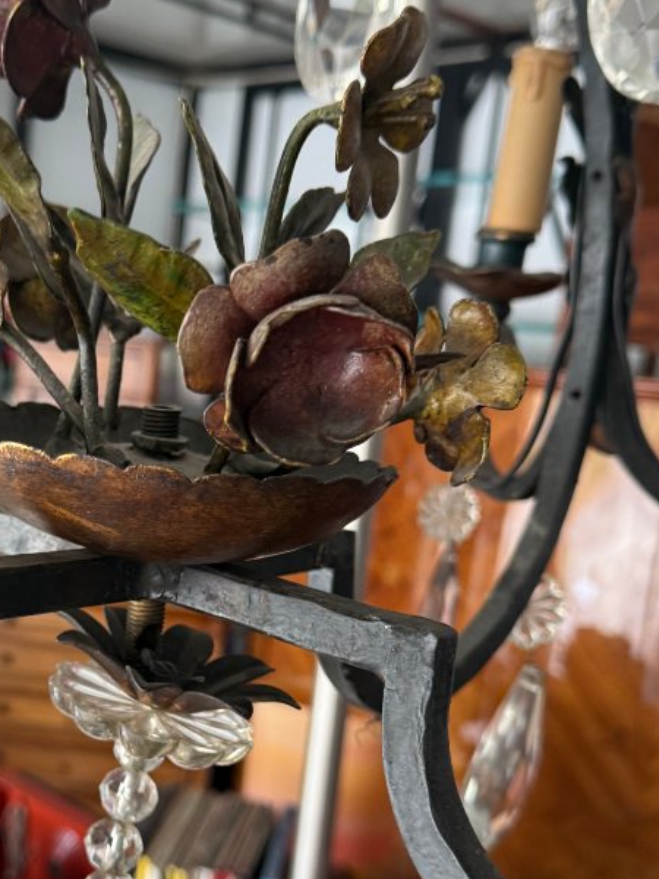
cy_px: 544
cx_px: 186
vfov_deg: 39.4
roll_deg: -6.8
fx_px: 1218
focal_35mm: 48
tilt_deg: -9.9
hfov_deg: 29.9
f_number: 1.78
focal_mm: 6.76
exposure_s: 1/111
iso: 200
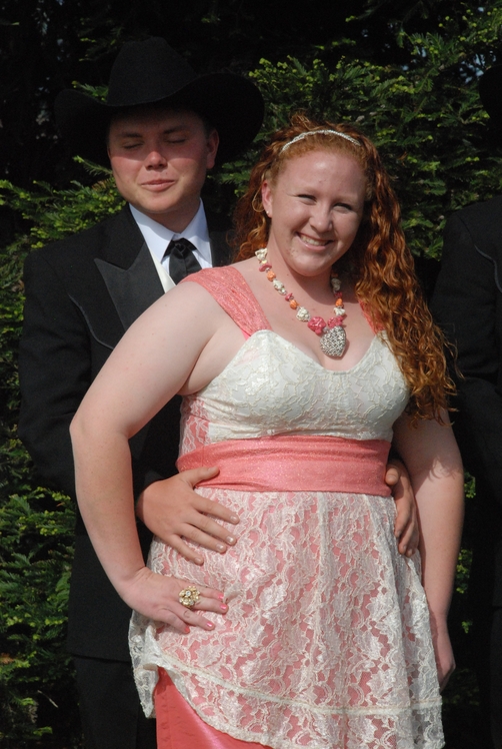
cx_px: 251
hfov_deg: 8.7
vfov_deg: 13.0
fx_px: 3285
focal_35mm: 158
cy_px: 374
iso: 1600
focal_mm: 105
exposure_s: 1/2500
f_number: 13
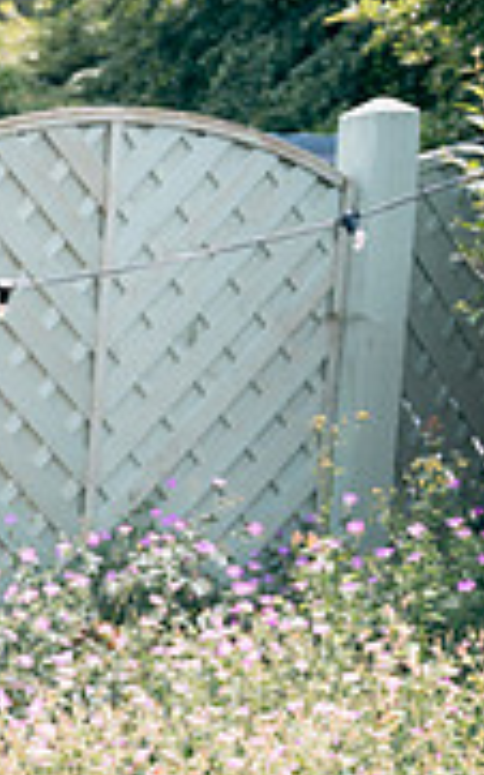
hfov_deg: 13.2
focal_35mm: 85
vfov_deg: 23.5
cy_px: 747
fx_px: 1795
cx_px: -501
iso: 80
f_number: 3.5
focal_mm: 26
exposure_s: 1/250
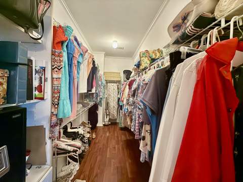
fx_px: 98
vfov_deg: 85.6
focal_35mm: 14
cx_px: 122
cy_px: 91
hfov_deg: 102.1
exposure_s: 1/60
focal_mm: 2.22
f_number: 2.2
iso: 1000
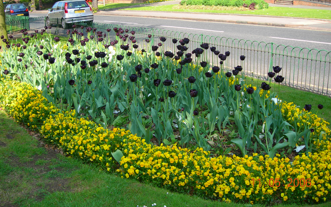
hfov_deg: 48.2
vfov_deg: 31.2
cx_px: 167
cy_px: 83
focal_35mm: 41
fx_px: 370
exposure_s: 1/357
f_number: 2.8
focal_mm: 7.8
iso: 50
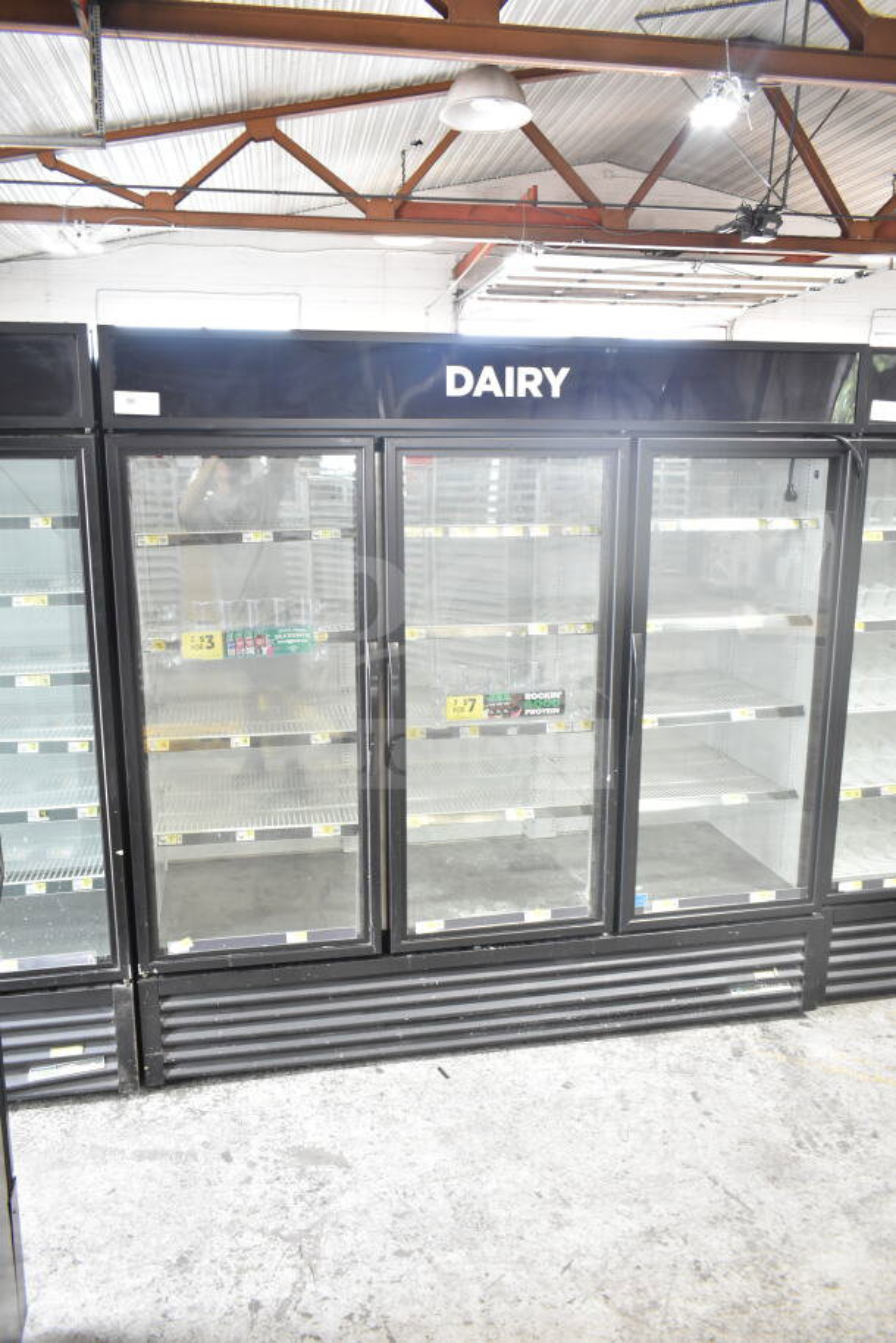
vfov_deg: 67.4
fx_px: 1007
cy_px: 672
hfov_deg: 48.0
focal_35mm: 27
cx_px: 448
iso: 1600
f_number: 4.5
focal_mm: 18
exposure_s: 1/80
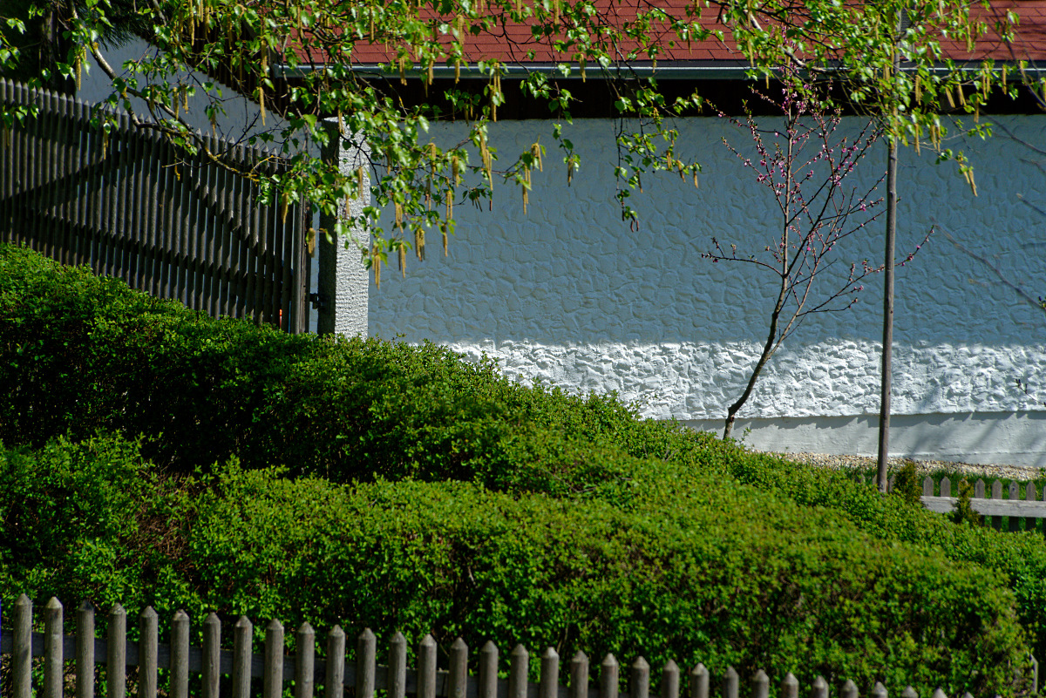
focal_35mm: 200
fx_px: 5813
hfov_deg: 10.3
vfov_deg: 6.9
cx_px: 523
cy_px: 349
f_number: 10
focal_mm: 200
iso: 250
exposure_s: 1/640
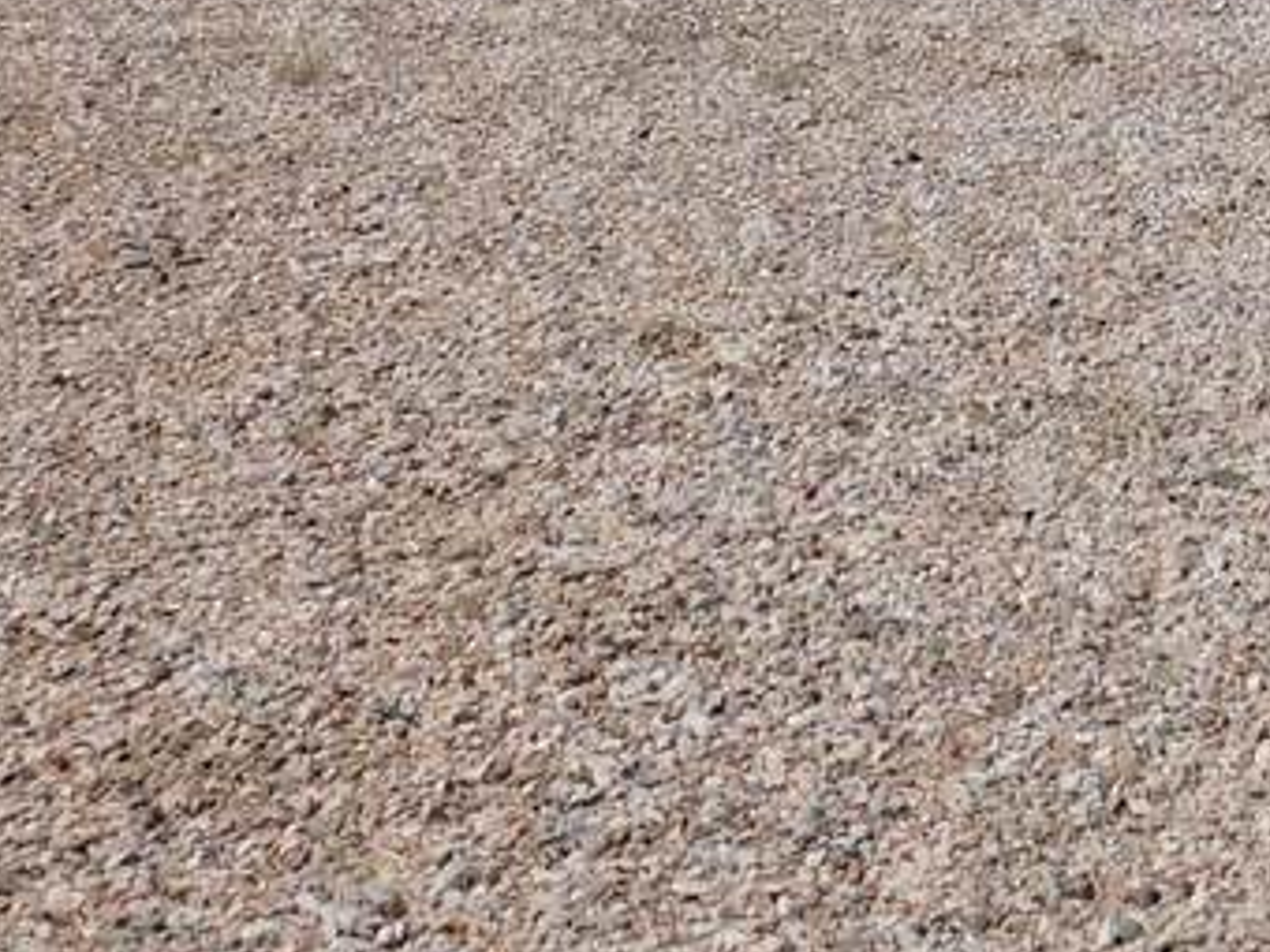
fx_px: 4146
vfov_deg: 12.8
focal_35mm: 113
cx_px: 1584
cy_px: -175
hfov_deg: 16.6
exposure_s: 1/800
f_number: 6.4
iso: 125
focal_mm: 5.3
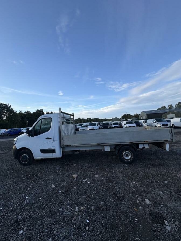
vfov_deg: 102.1
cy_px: 120
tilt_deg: +10.4
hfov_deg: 85.7
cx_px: 90
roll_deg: +6.2
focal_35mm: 14
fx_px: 98
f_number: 2.2
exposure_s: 1/899
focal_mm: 2.22
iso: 40
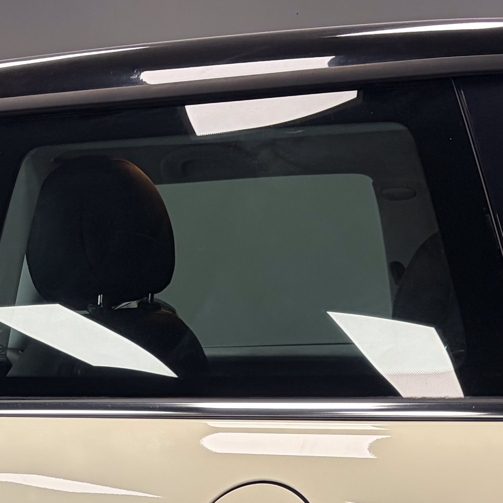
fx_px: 1512
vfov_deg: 17.6
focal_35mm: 92
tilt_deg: -15.6
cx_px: 178
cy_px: 669
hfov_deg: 18.8
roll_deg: +0.2
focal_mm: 5.96
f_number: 1.6
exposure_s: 1/60
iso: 80
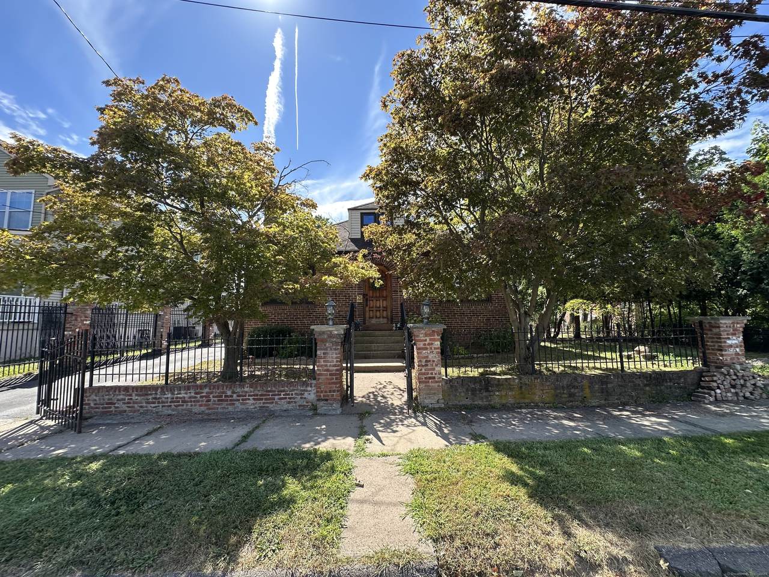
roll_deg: +1.9
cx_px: 384
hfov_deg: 102.1
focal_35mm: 14
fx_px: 311
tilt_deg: +7.9
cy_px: 288
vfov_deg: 85.7
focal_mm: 2.22
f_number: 2.2
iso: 40
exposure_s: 1/506
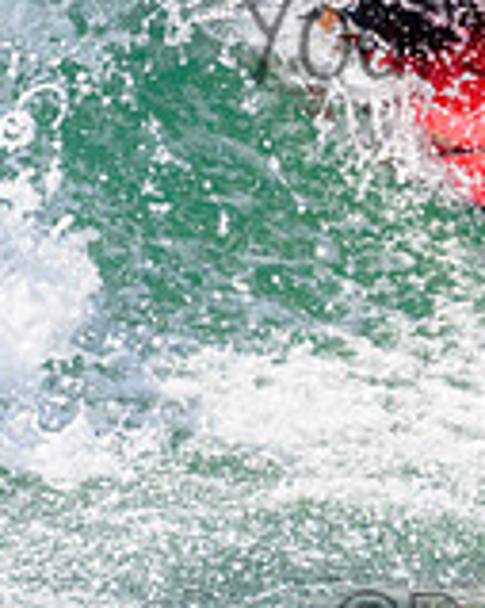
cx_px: 766
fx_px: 67817
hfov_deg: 0.4
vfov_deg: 0.5
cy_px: -149
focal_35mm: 3776
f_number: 11
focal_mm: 800
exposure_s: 1/2000
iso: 1250
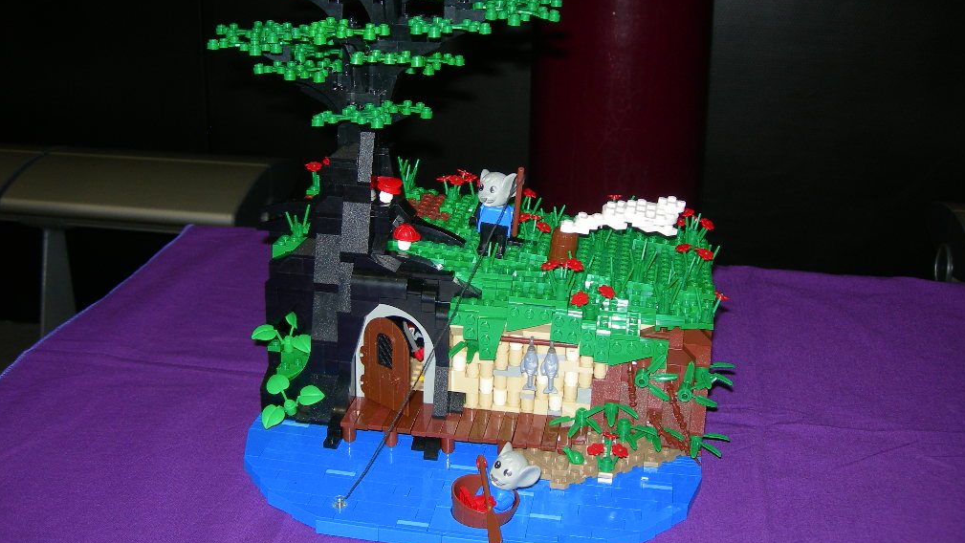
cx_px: 488
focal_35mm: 42
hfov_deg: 48.3
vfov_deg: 28.3
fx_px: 1075
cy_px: 233
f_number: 2.8
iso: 50
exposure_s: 1/60.1
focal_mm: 7.8
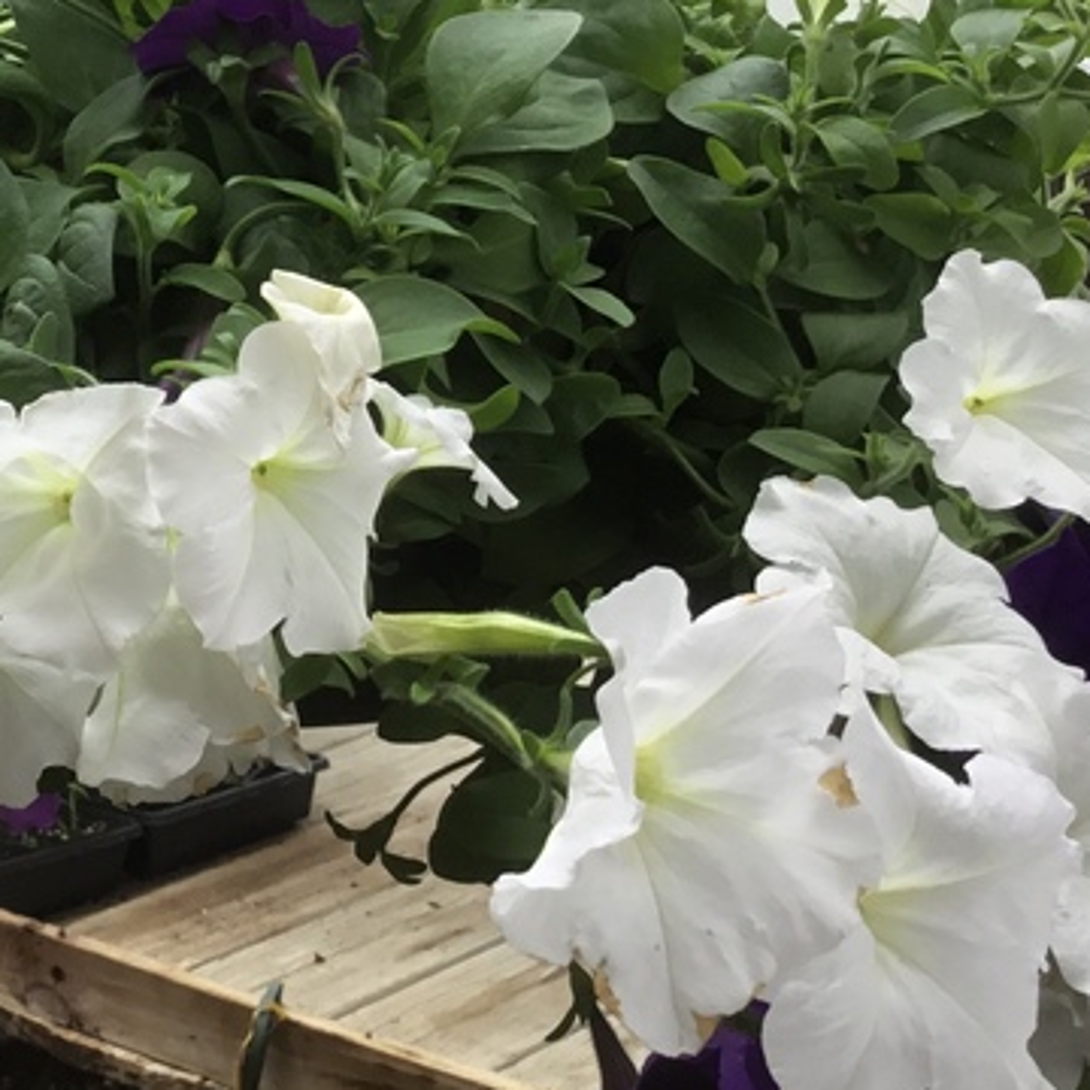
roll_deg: +1.1
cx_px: -82
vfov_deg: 21.8
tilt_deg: -6.6
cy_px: 139
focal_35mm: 78
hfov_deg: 21.2
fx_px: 2779
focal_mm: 3.3
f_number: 2.4
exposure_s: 1/120
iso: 32
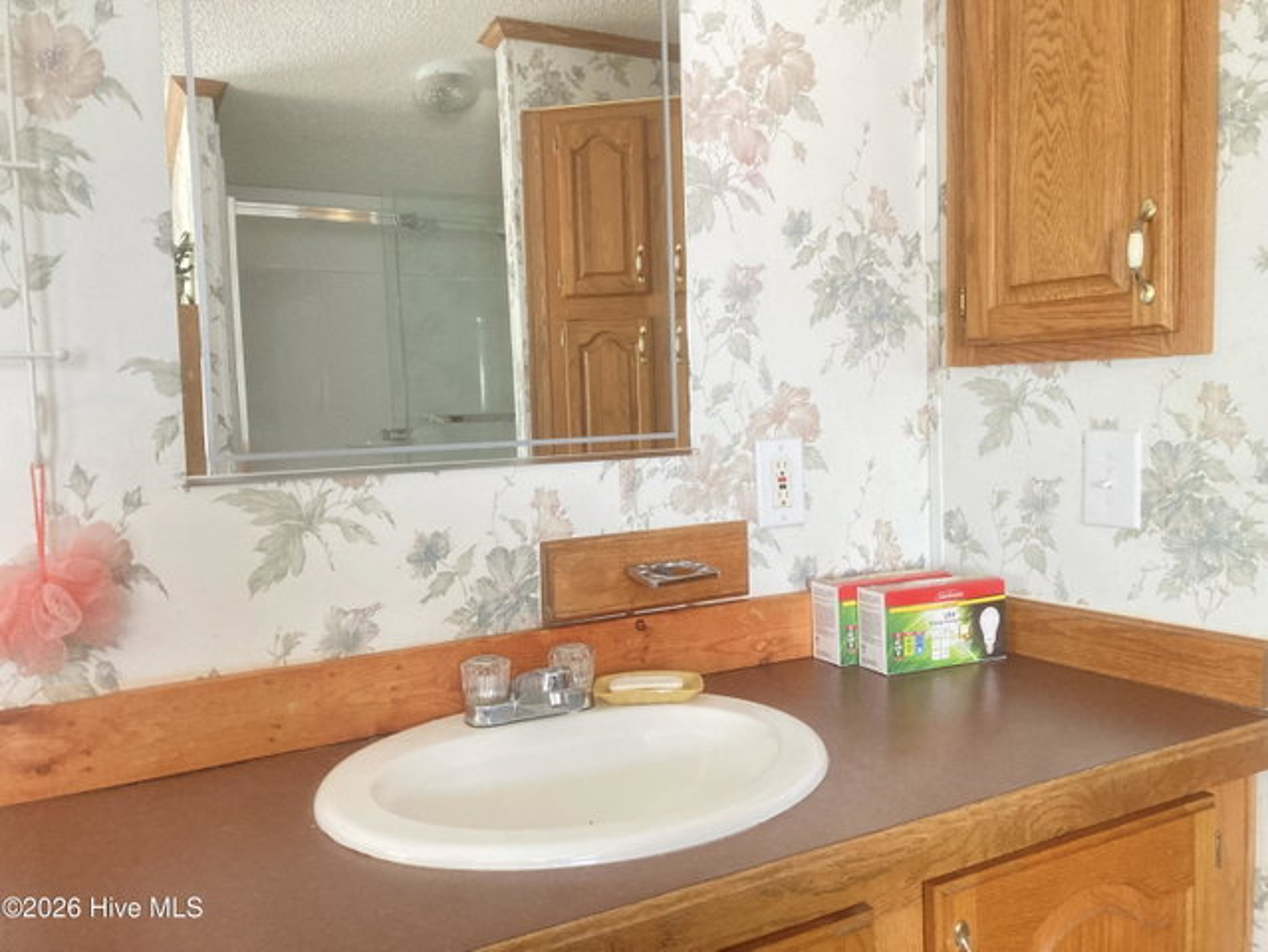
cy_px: 476
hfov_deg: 63.4
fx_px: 1026
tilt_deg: -2.1
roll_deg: +1.6
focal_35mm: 28
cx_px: 634
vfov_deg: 49.8
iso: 320
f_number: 1.8
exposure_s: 1/60
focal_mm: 3.99
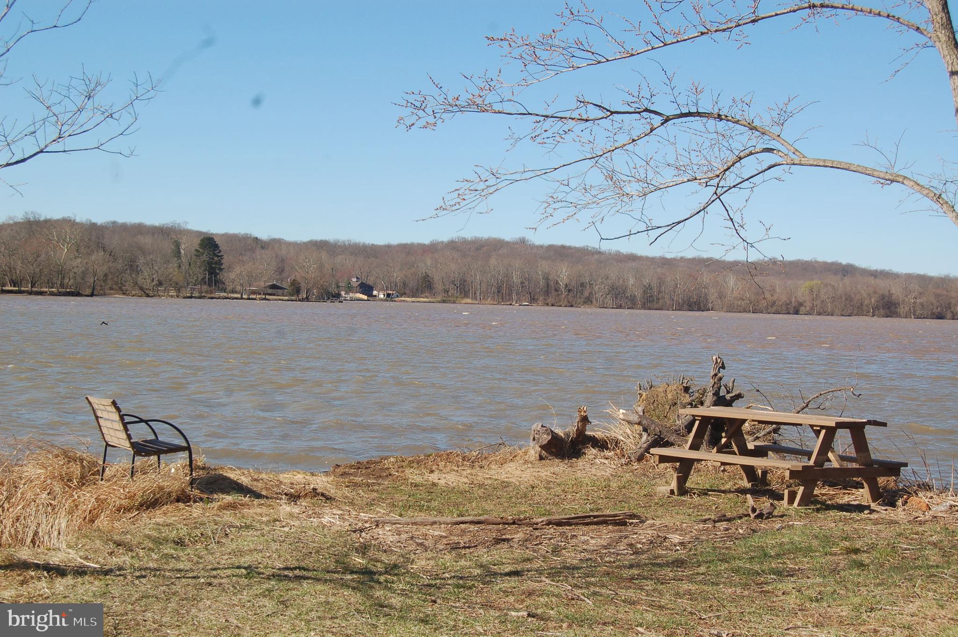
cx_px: 479
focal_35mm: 51
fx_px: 1356
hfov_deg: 38.9
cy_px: 318
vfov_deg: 26.4
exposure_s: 1/320
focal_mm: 34
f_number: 9
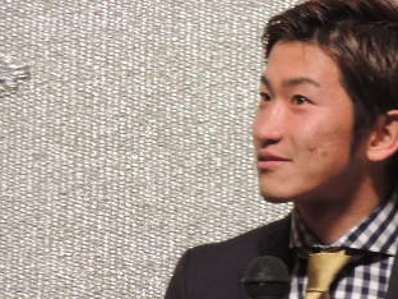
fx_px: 18891
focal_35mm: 1643
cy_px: 165
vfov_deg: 0.9
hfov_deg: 1.2
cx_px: 319
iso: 800
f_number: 5.2
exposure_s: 1/60
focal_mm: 142.6
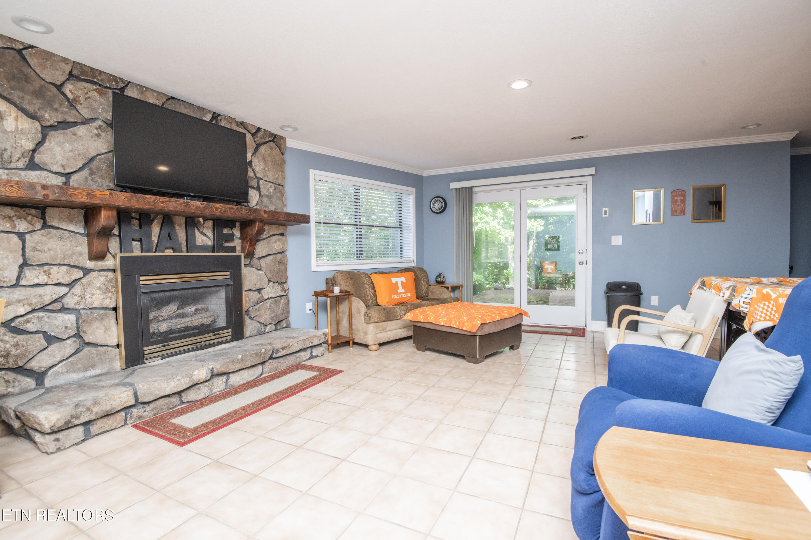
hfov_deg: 96.7
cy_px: 270
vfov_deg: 73.7
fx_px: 360
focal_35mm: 16
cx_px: 406
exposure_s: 1/125
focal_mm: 16
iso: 400
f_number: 9
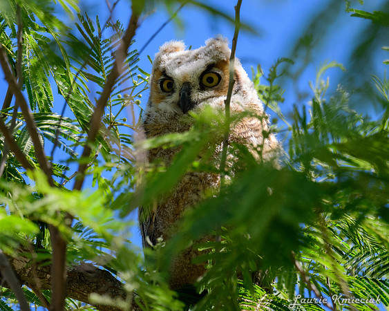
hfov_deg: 1.8
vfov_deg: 1.5
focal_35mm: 1066
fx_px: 12264
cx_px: 155
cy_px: 124
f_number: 5.6
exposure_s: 1/1600
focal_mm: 500
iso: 900
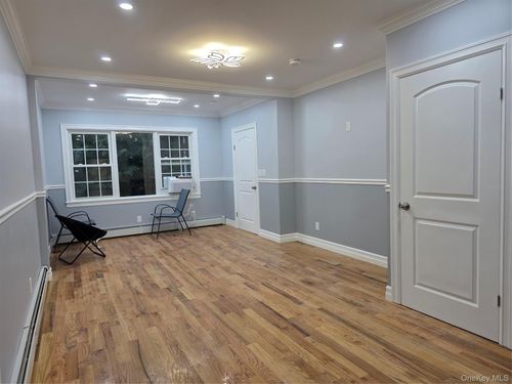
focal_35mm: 23
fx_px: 340
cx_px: 256
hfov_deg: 73.9
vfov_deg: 58.9
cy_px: 192
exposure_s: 1/120
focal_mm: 6.3
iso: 100
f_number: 1.7
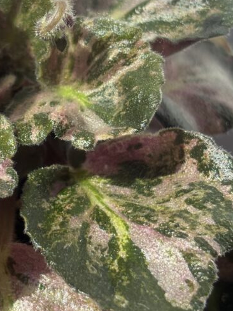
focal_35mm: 109
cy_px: 109
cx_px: -4
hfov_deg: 13.4
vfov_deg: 18.0
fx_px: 980
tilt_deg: -23.1
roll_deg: -2.4
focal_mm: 5.96
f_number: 1.6
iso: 32
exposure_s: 1/2545
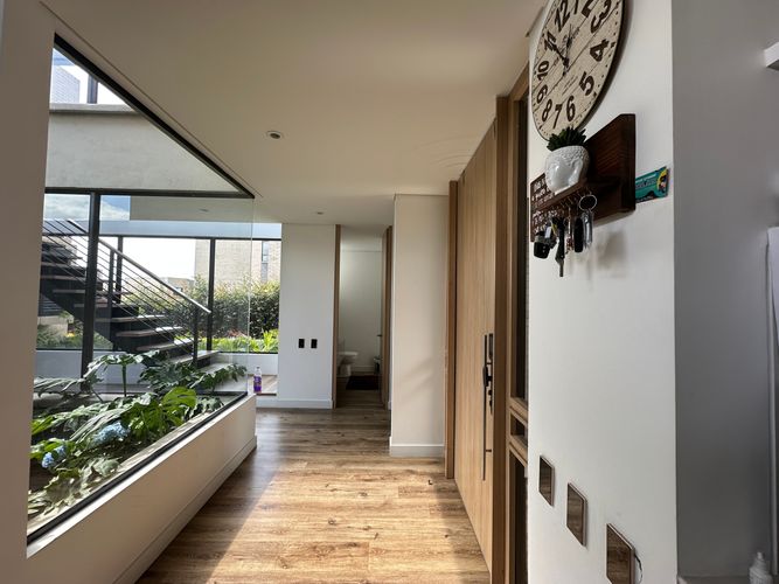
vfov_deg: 85.7
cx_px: 390
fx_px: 315
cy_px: 292
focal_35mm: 14
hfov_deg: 102.1
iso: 40
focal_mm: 2.22
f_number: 2.2
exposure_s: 1/127
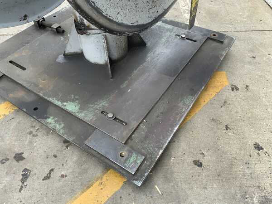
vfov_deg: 48.2
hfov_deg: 61.7
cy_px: 102
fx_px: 228
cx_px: 136
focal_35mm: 29
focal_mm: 3
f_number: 1.8
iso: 16
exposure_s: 1/222
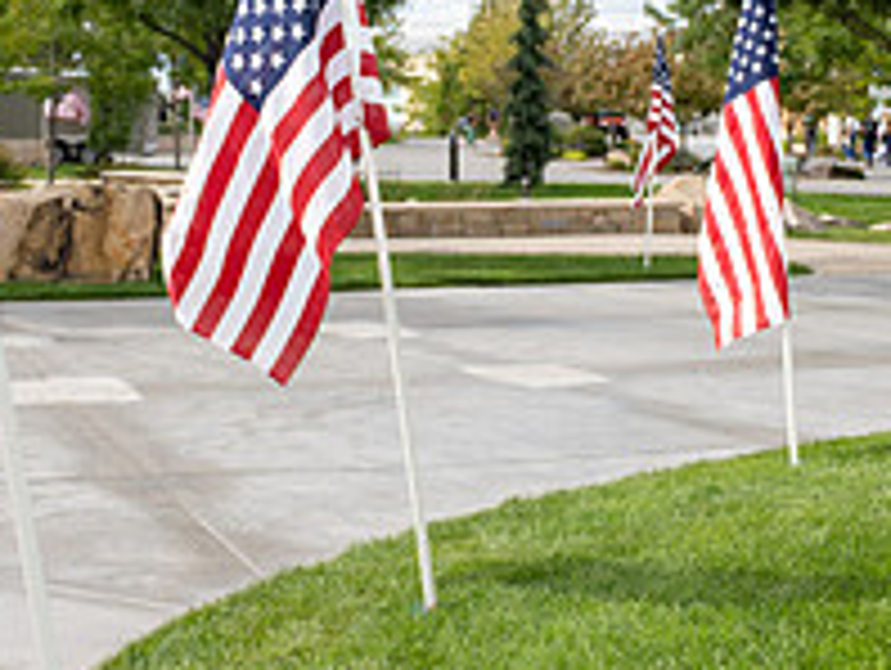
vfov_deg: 18.6
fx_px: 2036
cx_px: 399
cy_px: 157
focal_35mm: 79
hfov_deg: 24.7
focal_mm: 26.5
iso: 80
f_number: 4
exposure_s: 1/640
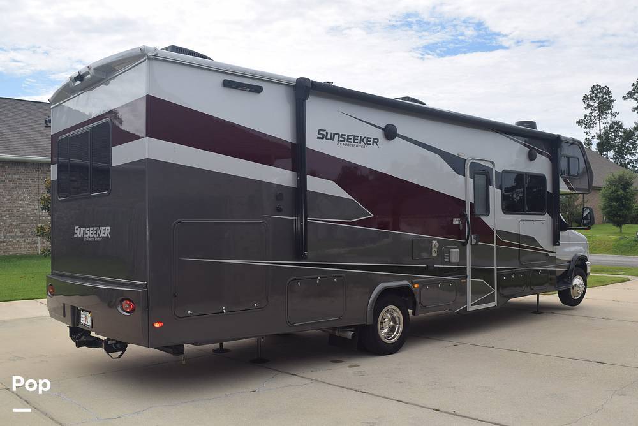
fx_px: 585
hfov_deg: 57.2
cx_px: 319
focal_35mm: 33
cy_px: 213
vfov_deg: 40.0
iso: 100
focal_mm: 22
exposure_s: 1/200
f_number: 10
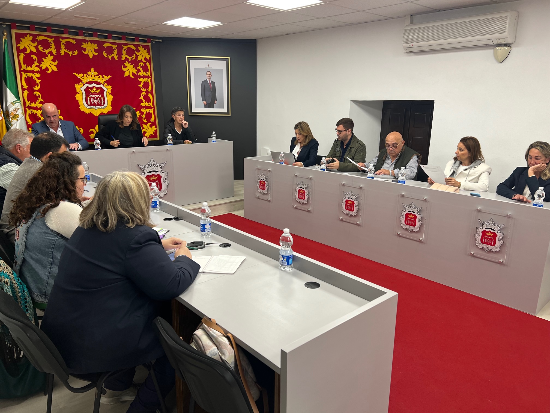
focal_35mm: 26
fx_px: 413
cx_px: 275
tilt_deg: -14.5
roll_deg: -1.2
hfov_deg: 67.3
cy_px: 206
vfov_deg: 53.1
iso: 80
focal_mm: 5.7
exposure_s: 1/100
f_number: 1.5
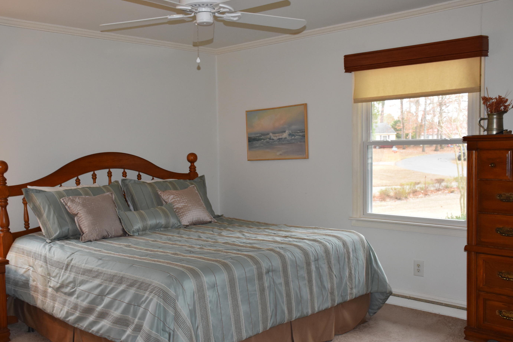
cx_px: 240
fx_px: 556
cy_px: 182
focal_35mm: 39
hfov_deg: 49.5
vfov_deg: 34.2
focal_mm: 24
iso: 800
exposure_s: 1/100
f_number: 5
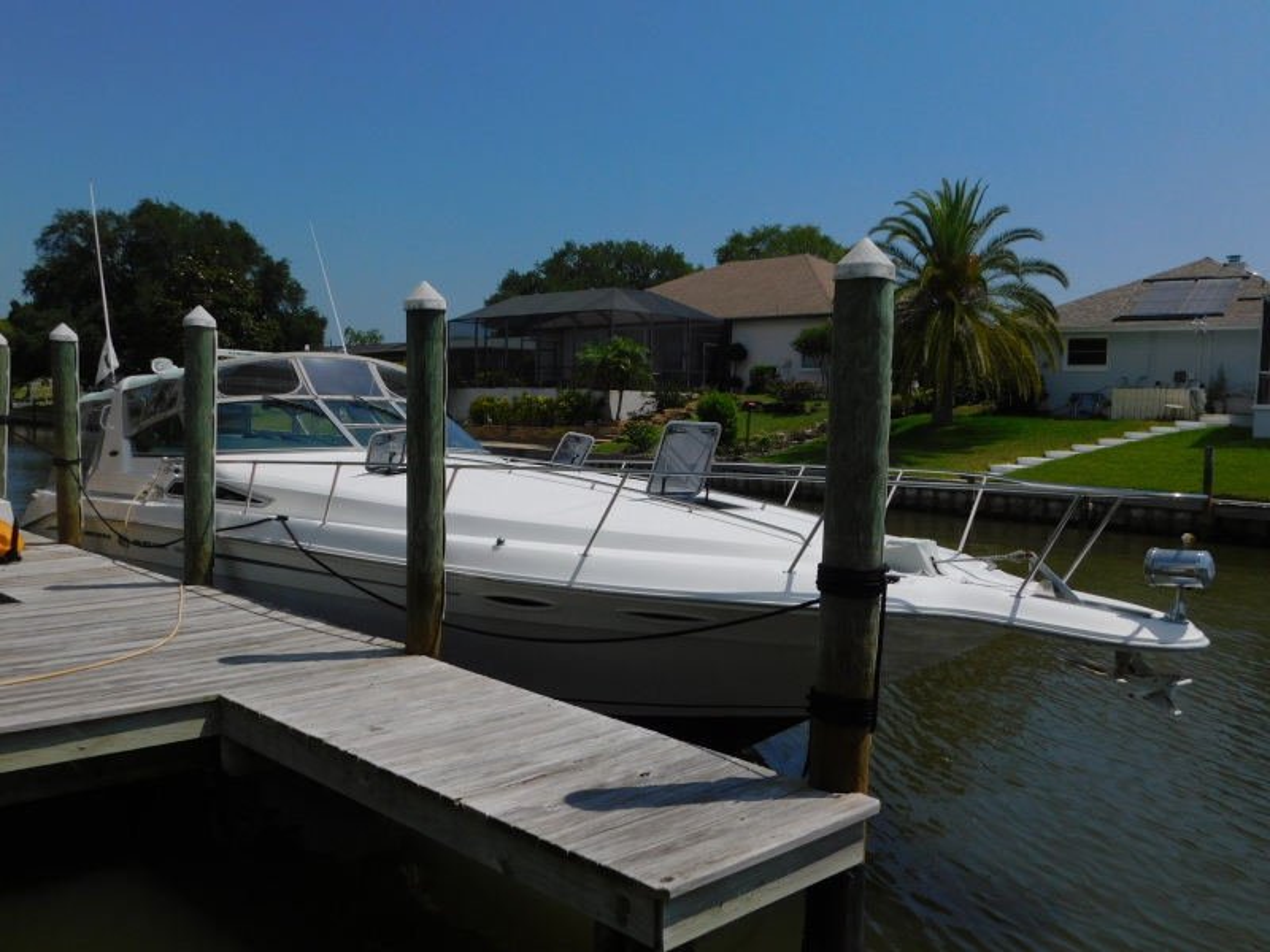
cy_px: 476
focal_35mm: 30
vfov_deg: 46.8
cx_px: 635
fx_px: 1101
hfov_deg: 60.0
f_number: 6.4
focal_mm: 5.3
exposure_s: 1/1000
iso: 125
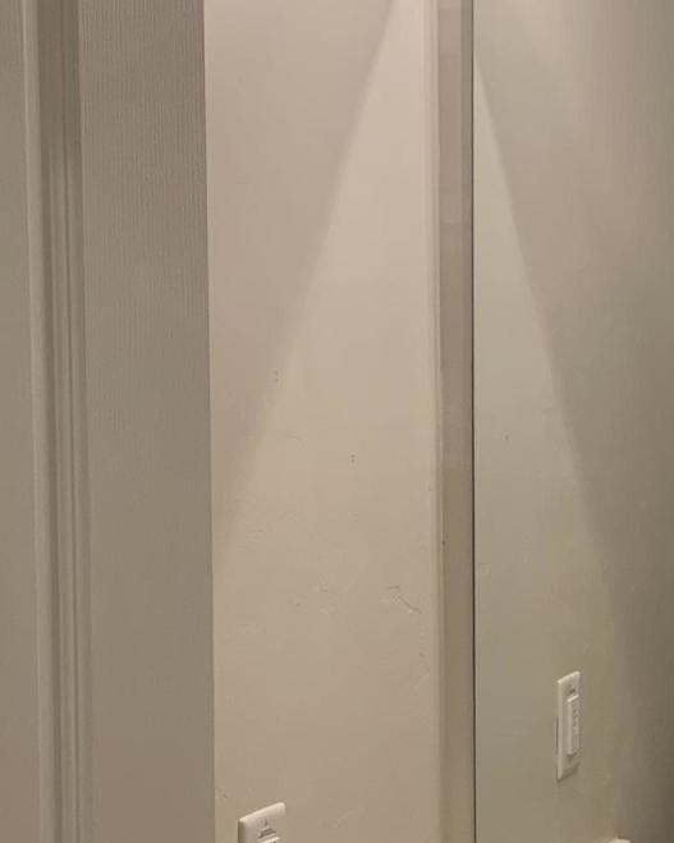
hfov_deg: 19.9
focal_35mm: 77
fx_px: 1920
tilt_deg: -4.5
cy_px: 542
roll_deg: +1.3
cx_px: 366
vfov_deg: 24.7
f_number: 1.8
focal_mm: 4.25
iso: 80
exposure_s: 1/60
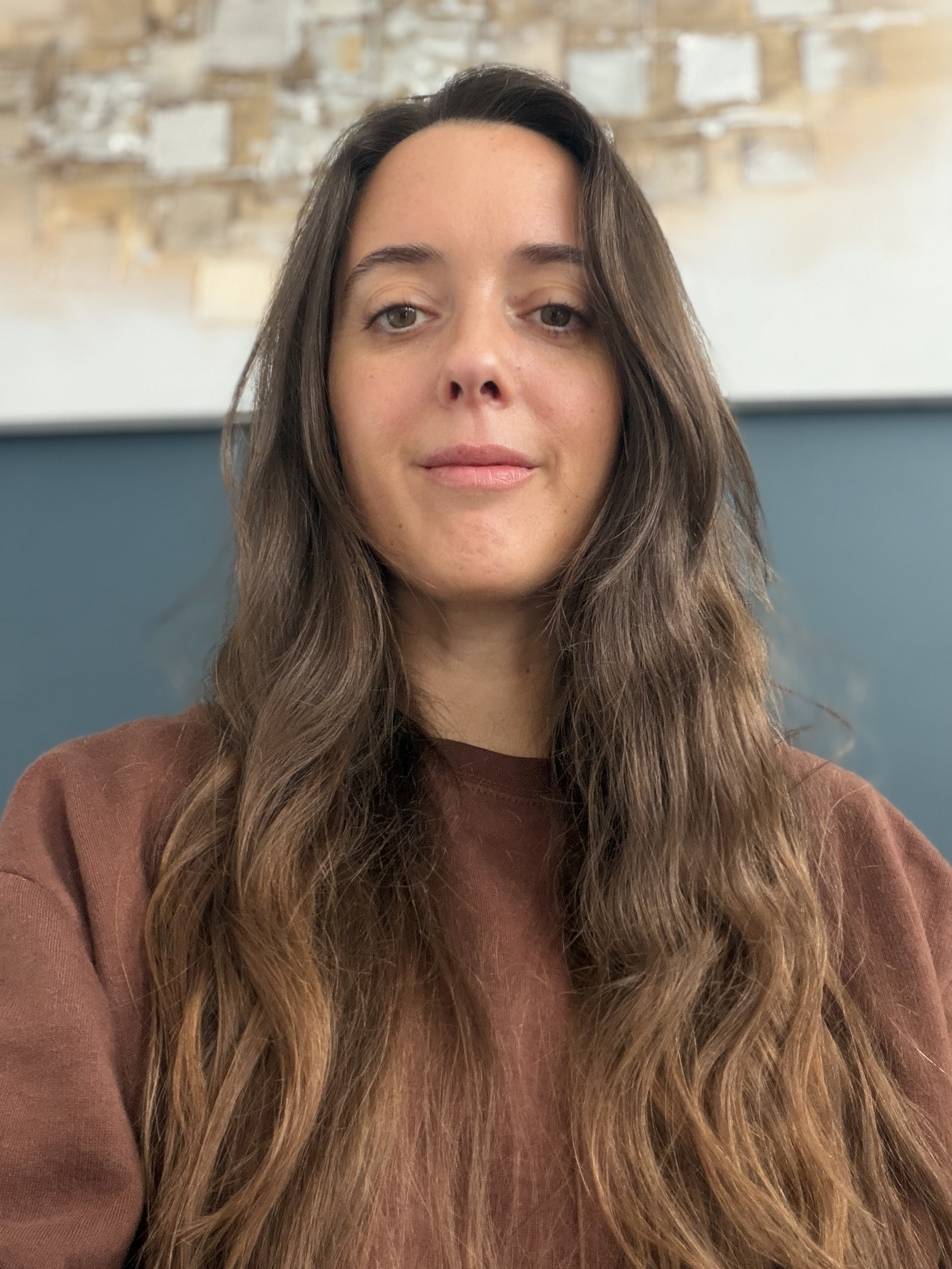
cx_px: 476
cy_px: 634
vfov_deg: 60.0
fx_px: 1100
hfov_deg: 46.8
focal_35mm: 30
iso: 200
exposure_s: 1/60
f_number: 1.9
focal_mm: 2.71
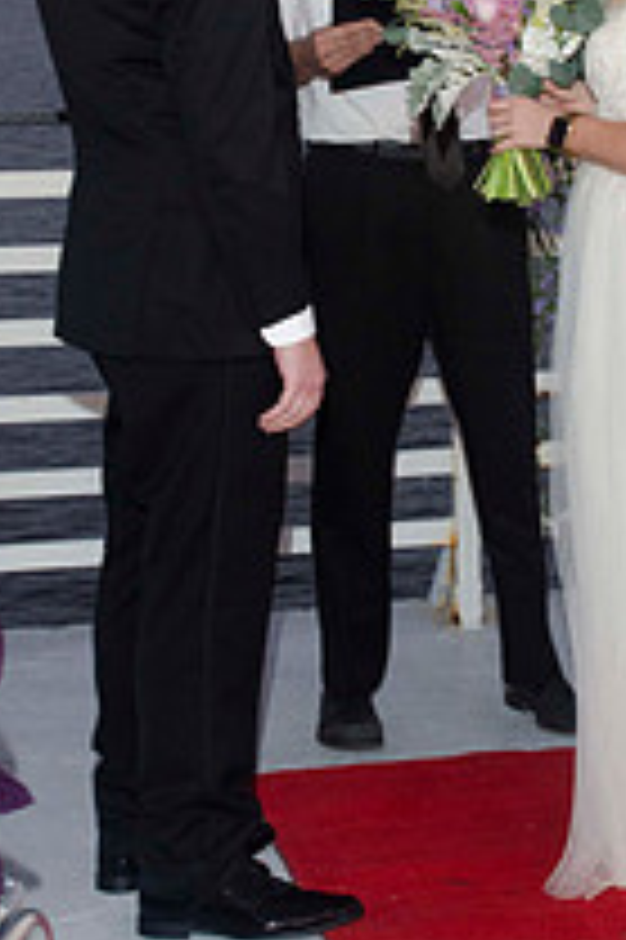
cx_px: 527
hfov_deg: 13.6
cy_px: 288
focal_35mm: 100
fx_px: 2612
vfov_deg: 20.3
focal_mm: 31
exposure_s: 1/30
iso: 800
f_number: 5.6
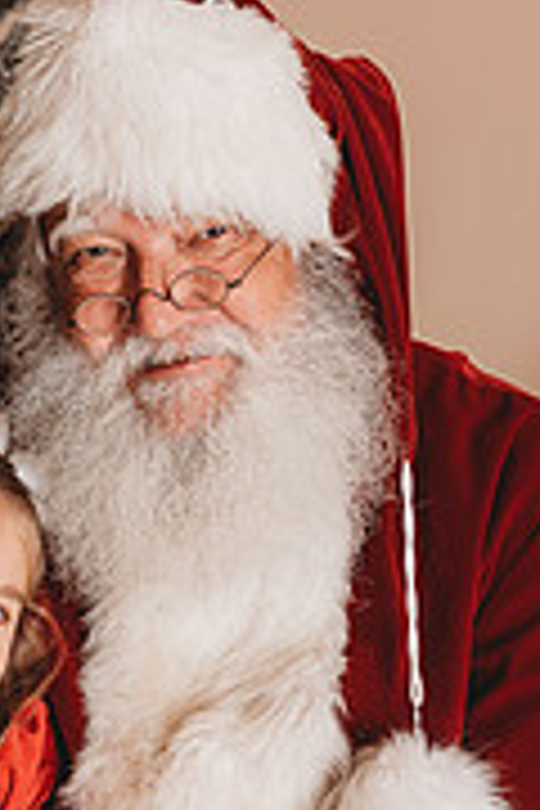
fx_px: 1350
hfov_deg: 22.2
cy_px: 612
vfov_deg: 32.7
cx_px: 81
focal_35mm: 60
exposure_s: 1/160
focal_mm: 24
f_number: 3.2
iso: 100
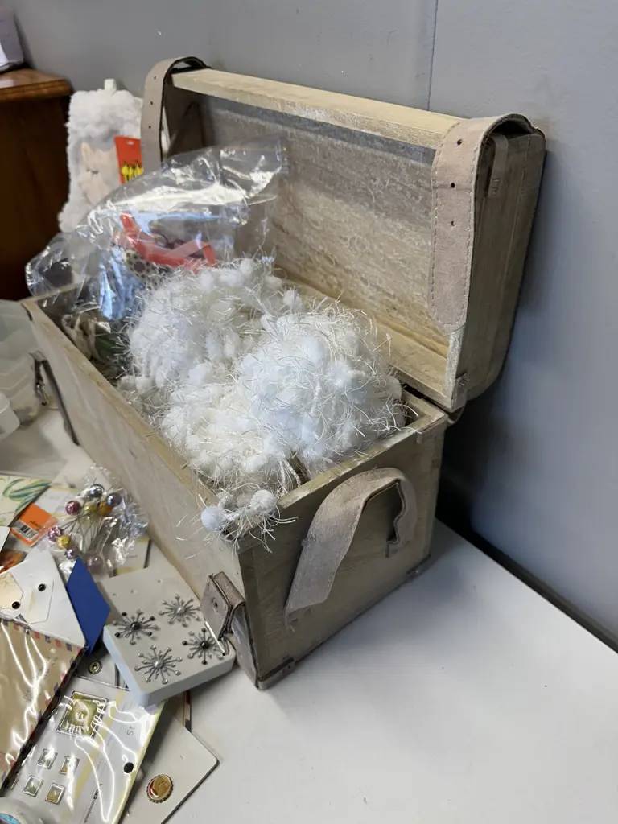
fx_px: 571
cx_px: 309
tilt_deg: -38.2
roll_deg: +2.7
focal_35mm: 24
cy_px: 412
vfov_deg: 71.6
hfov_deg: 56.8
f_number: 1.78
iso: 80
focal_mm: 6.86
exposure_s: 1/100
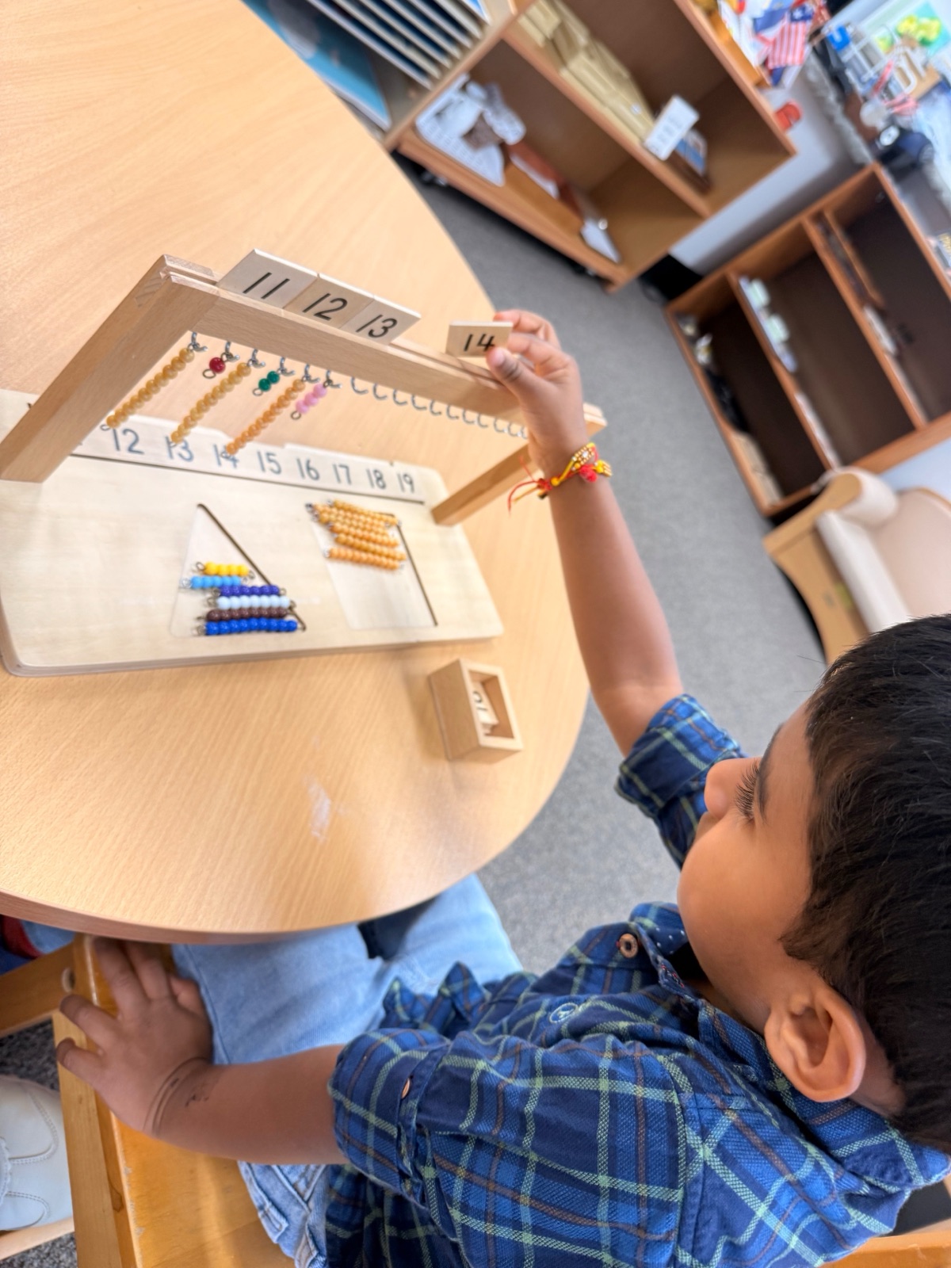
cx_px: 476
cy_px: 634
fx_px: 879
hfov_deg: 56.8
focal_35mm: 24
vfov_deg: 71.6
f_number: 1.78
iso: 125
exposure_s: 1/60
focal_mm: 6.76
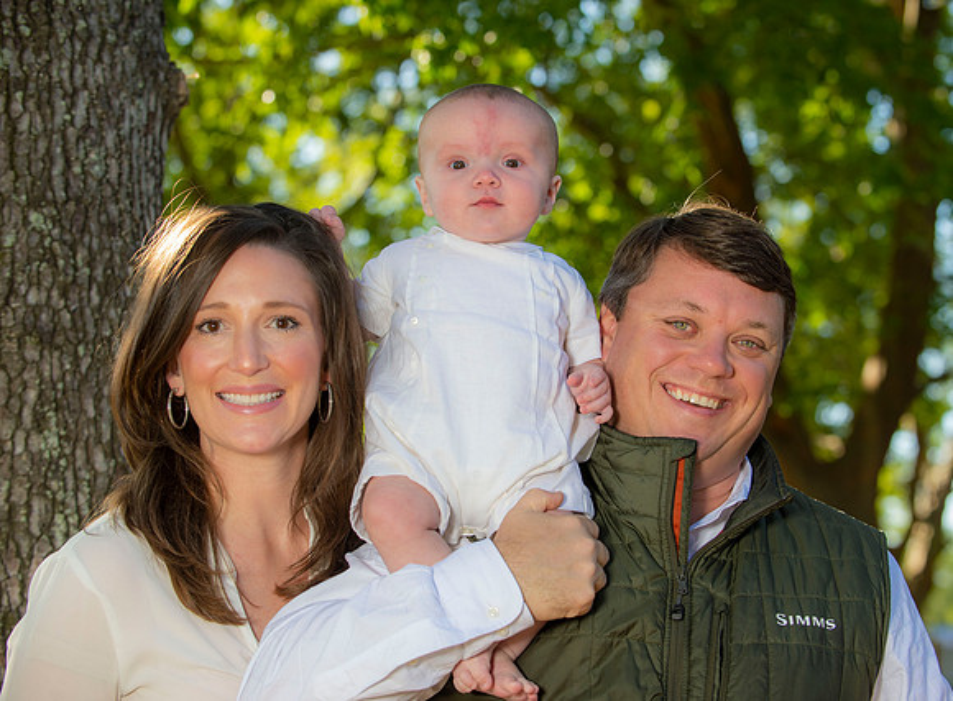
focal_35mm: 83
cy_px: 350
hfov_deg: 23.6
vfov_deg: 17.5
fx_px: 2281
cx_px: 510
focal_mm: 78
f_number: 6.3
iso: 200
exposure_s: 1/250
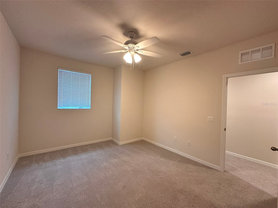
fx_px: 112
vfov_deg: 85.7
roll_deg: -1.2
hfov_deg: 102.1
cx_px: 139
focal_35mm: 14
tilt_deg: -0.4
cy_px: 104
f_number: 2.2
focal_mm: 2.22
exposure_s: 1/120
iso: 320
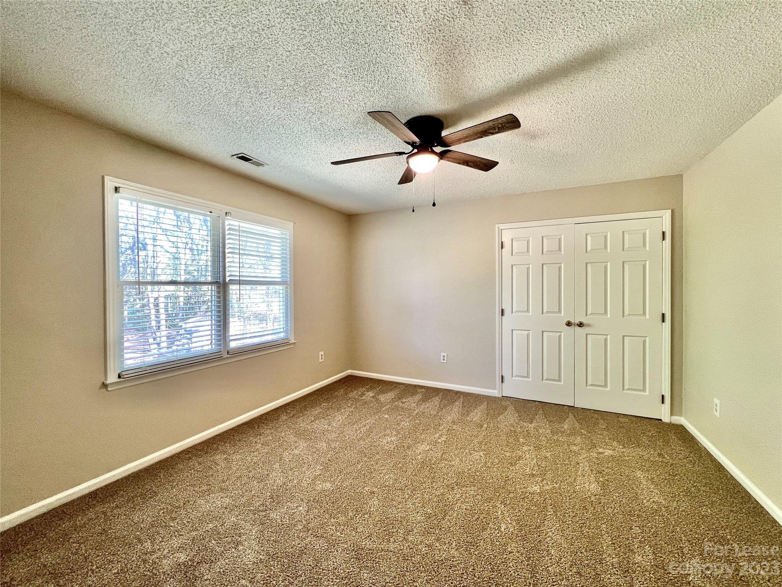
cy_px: 294
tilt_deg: -1.7
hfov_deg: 106.2
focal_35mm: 13
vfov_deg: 89.9
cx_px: 391
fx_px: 294
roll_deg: +0.3
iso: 160
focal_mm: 1.57
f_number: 1.8
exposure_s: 1/60
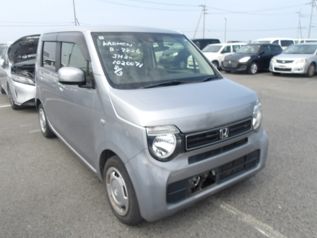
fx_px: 247
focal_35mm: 27
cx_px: 158
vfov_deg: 51.4
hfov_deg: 65.3
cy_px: 119
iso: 100
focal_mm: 4.9
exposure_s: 1/60
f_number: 10.4
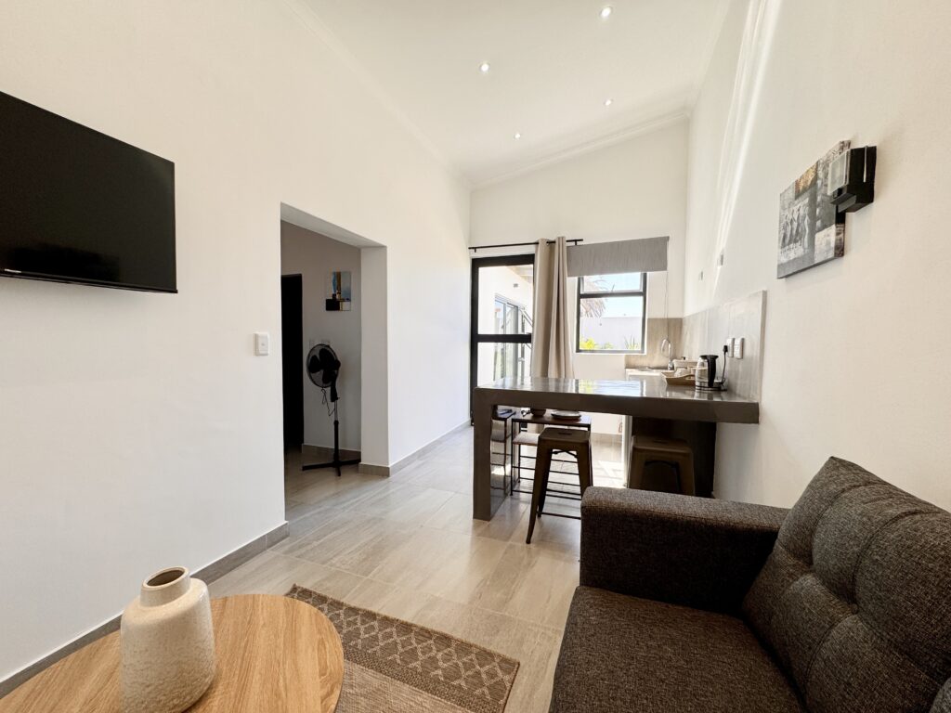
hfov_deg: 102.1
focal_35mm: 14
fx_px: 385
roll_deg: +0.3
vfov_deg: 85.7
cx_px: 476
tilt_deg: -2.3
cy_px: 356
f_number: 2.2
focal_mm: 2.22
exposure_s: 1/164
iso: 40
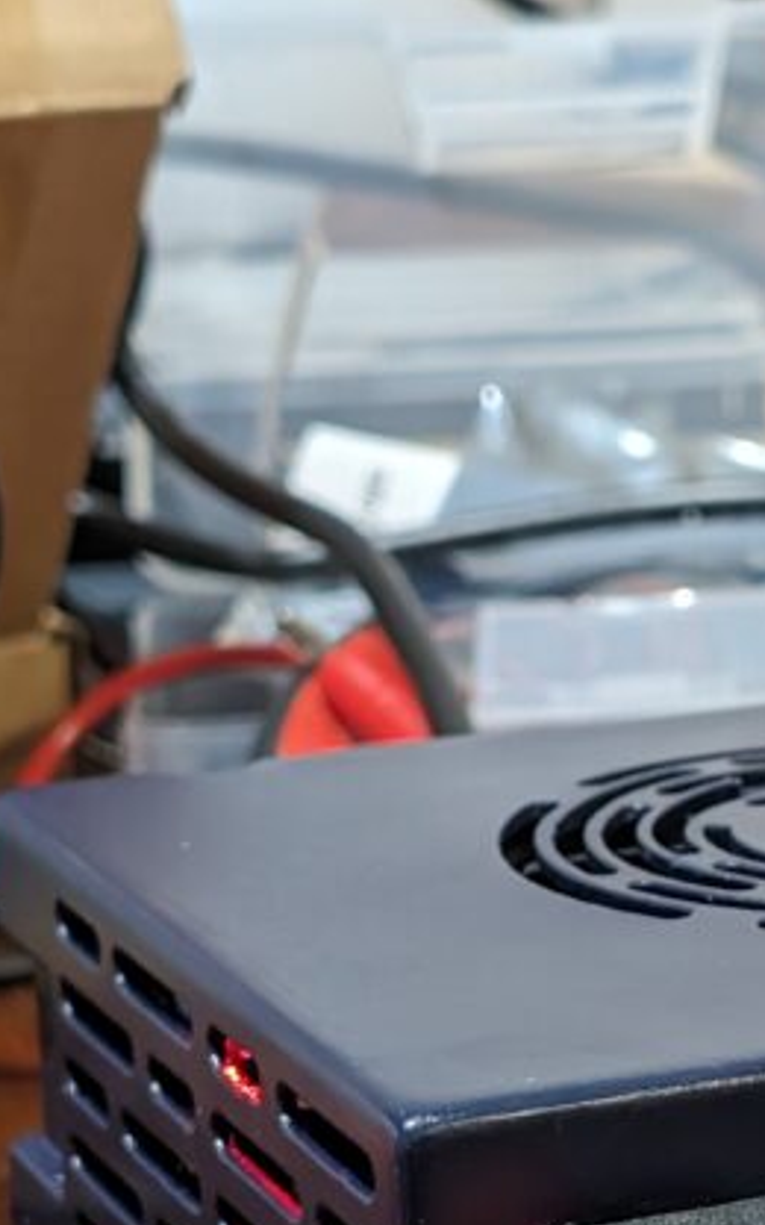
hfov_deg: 10.1
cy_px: 1129
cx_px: 830
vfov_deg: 16.1
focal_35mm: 128
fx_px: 4270
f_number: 1.68
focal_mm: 6.9
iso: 186
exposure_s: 1/40
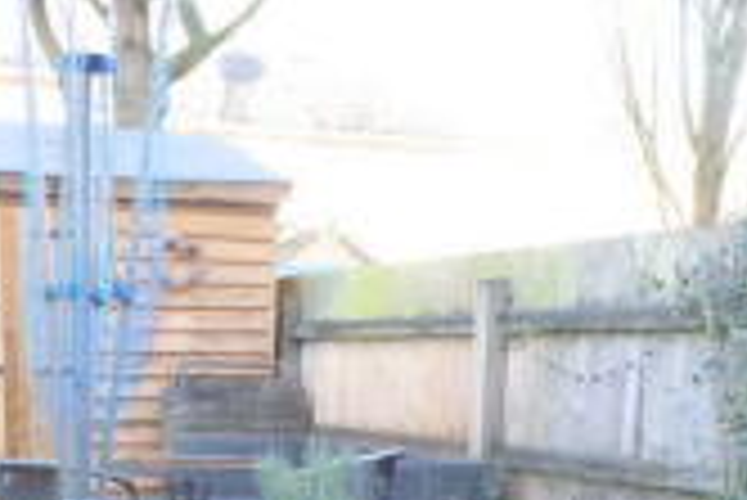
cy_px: 687
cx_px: 223
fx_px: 1391
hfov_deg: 29.7
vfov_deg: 18.6
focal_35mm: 67
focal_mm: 11
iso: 12800
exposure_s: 1/640
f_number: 6.4
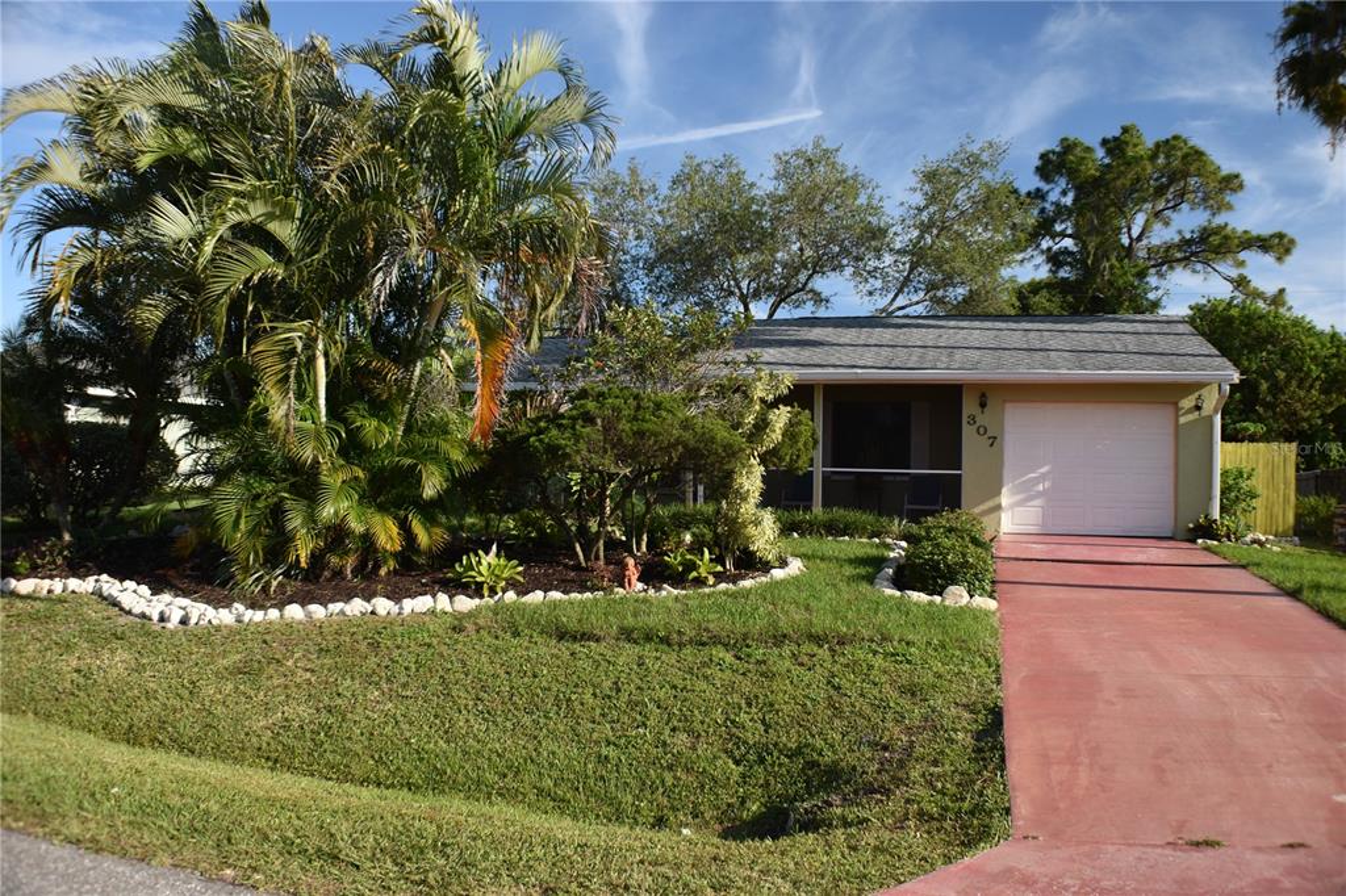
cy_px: 448
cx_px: 673
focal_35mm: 36
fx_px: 1345
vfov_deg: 36.8
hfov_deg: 53.1
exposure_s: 1/200
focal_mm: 24
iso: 100
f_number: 5
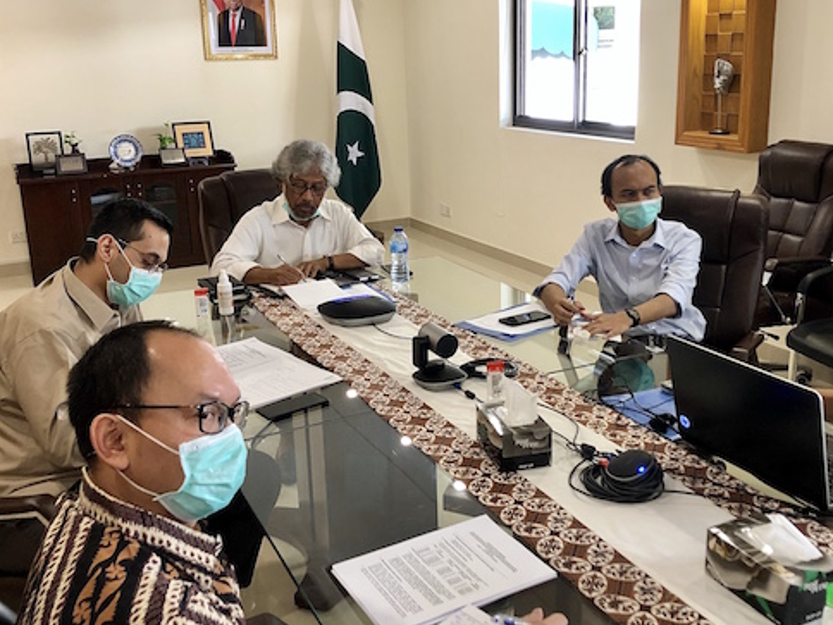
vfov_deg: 38.6
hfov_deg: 50.0
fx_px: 890
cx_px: 468
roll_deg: +1.8
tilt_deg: -15.2
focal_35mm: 37
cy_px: 291
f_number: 1.8
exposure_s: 1/15
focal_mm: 3.99
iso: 40
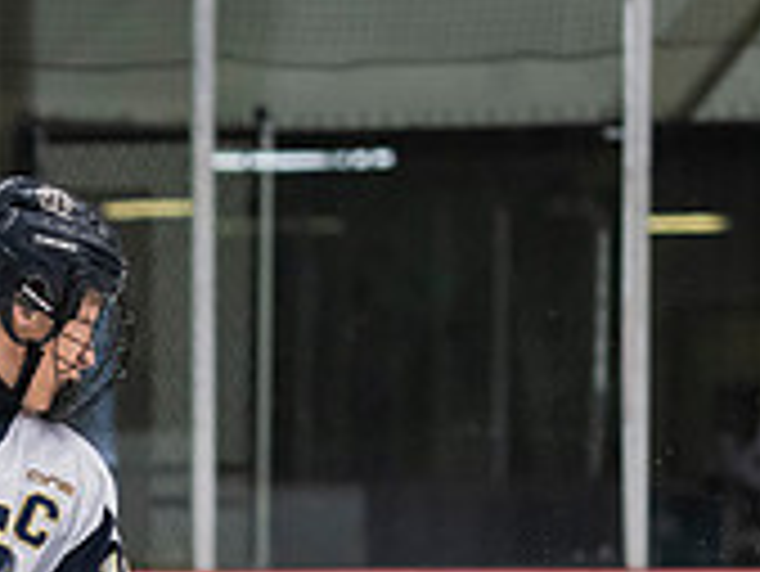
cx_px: -44
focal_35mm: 433
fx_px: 9513
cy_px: 822
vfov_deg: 3.4
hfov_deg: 4.6
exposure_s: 1/640
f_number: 3.2
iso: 2000
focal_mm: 105
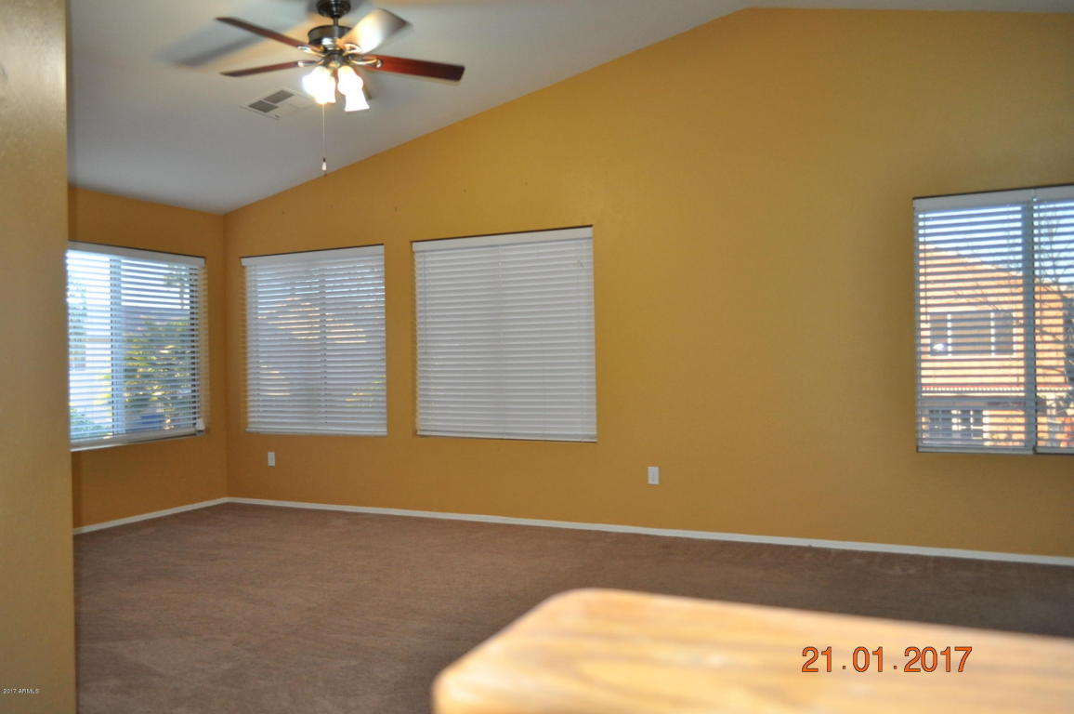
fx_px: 805
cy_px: 357
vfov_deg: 47.8
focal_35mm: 27
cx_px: 537
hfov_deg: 67.4
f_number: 3.5
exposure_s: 1/125
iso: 800
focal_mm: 18
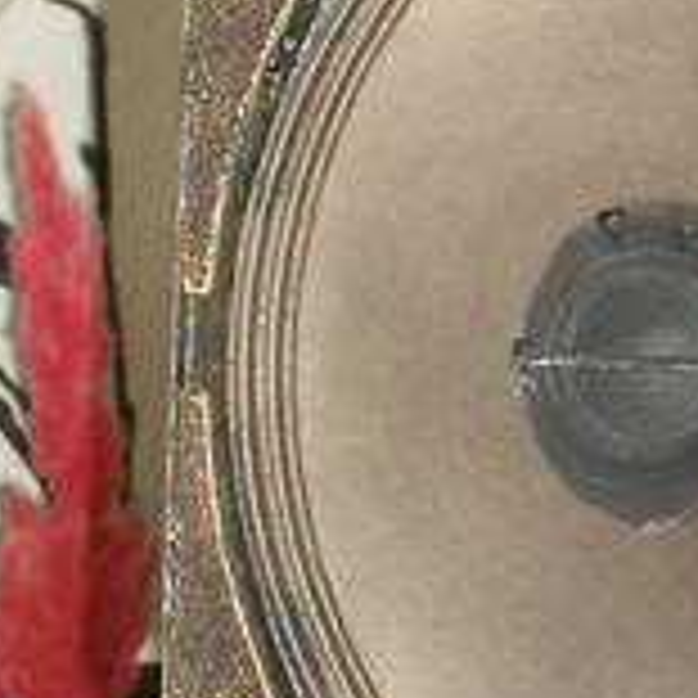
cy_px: 437
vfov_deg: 7.3
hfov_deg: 7.3
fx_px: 5452
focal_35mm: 239
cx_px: 639
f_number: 5.8
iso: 320
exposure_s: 1/60
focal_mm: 18.9
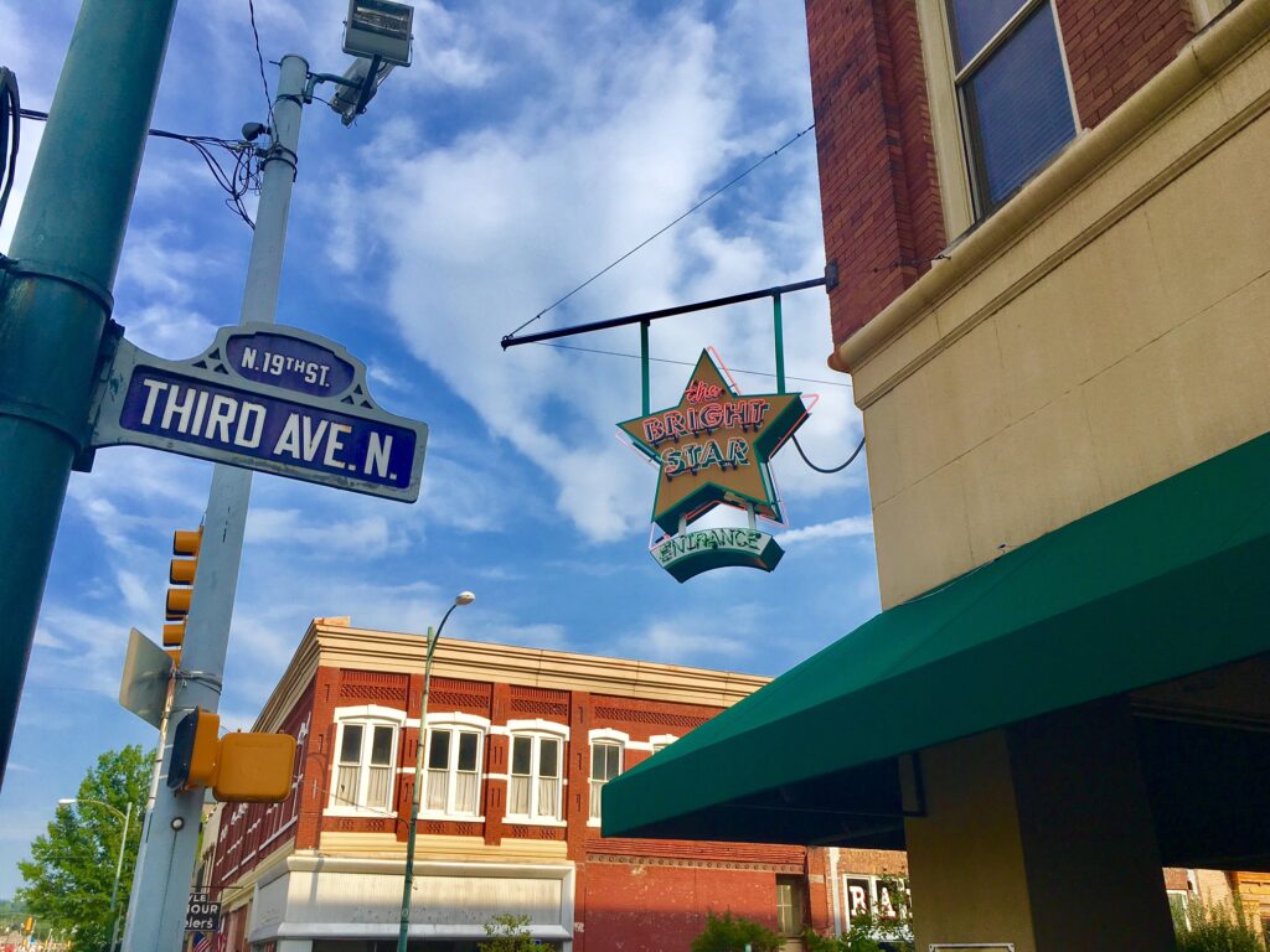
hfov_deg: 61.7
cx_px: 635
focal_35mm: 29
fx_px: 1064
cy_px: 476
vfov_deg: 48.2
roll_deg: -0.2
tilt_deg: +25.6
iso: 25
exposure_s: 1/1202
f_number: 2.2
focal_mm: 4.15
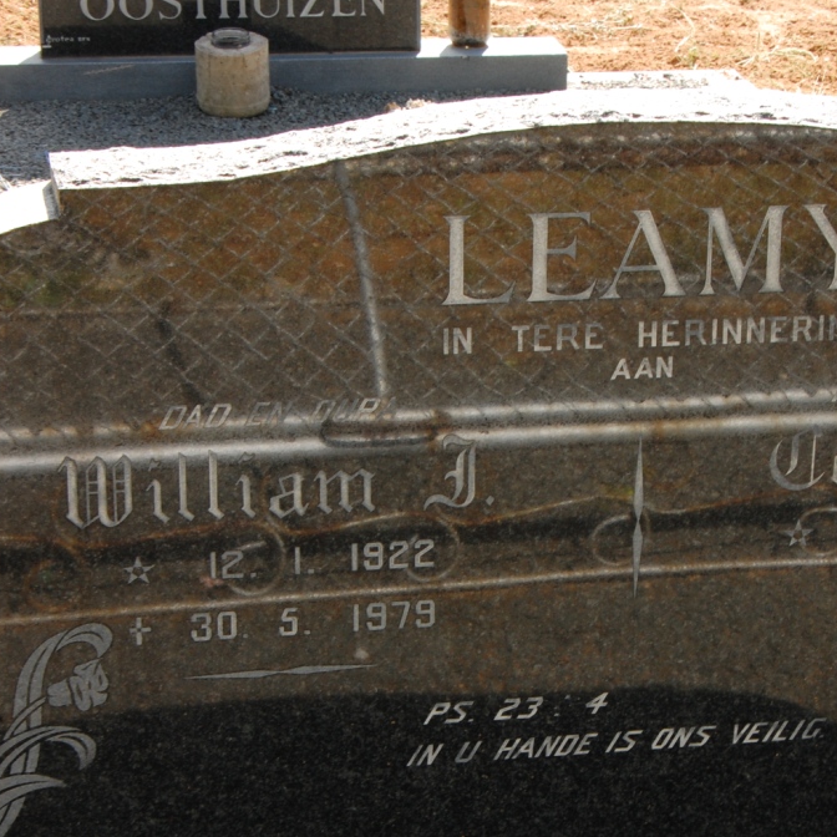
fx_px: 2654
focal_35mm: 97
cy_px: 414
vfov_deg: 17.9
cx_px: 579
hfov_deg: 17.9
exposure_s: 1/50
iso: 400
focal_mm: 50
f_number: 18
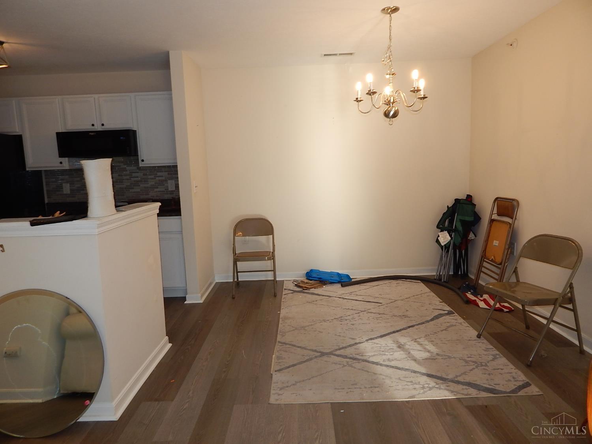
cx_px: 296
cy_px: 222
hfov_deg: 76.4
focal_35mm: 22
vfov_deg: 61.1
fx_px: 376
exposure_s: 1/40
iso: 125
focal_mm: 4
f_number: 3
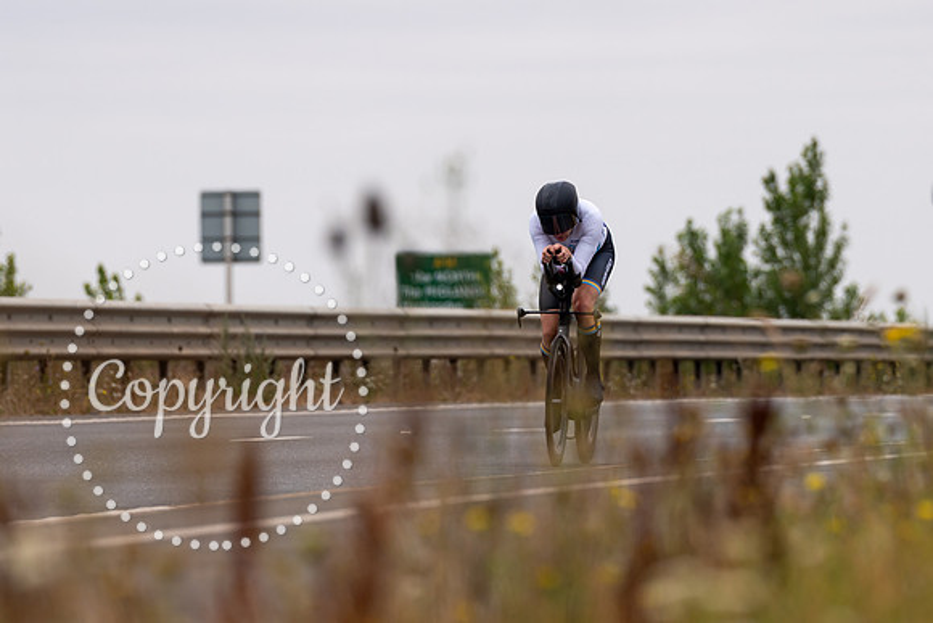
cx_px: 599
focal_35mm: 378
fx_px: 9806
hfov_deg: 5.4
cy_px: 373
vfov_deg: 3.6
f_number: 3.5
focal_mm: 200
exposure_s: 1/800
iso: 100
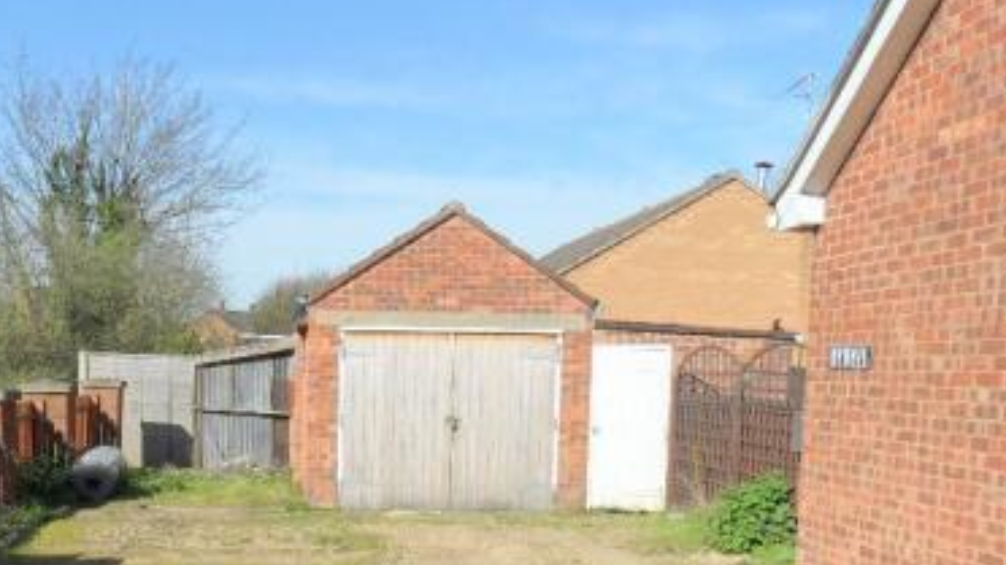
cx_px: 364
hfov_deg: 48.8
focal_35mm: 41
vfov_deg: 28.1
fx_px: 1093
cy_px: 491
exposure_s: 1/750
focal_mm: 3.9
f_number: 4.6
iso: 80
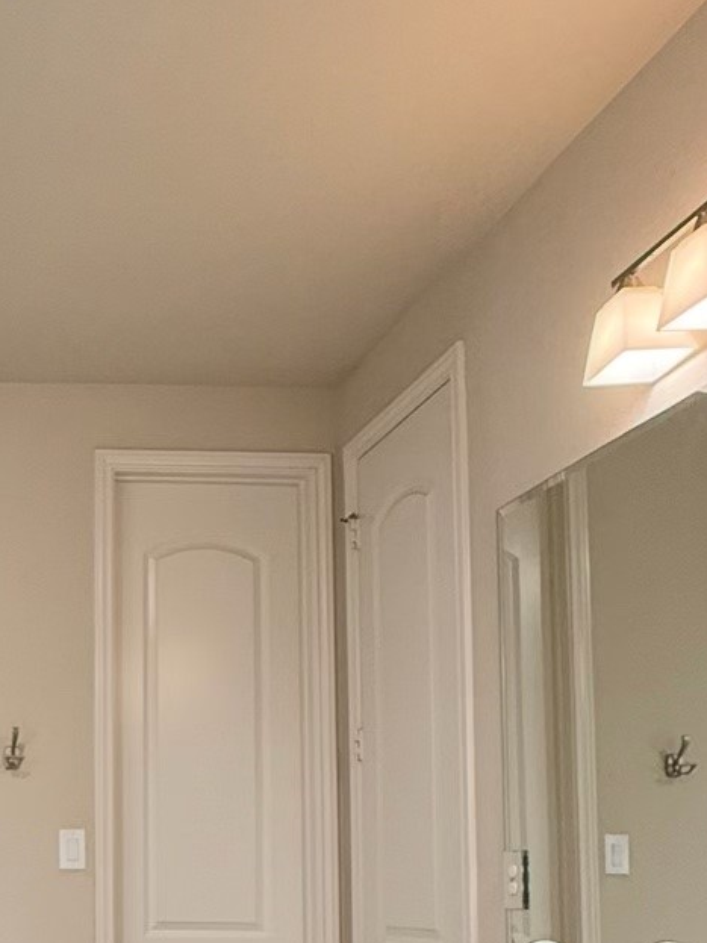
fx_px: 1253
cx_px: -98
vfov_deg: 38.8
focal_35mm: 46
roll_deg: -0.7
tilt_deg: +3.8
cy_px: 819
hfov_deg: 28.2
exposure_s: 1/120
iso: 320
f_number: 2.2
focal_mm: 2.22
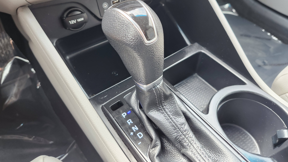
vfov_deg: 43.9
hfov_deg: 71.9
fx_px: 199
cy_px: 58
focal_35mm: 26
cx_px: 142
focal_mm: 5.54
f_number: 1.8
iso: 160
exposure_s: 1/120
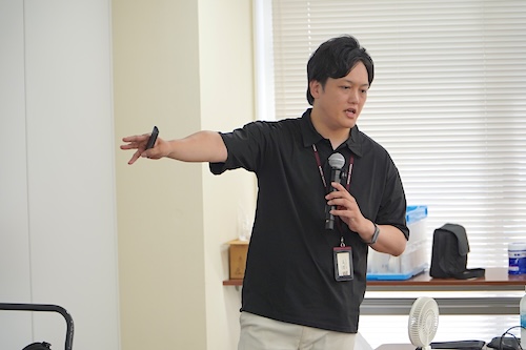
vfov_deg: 12.9
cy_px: 175
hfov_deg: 19.3
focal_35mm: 106
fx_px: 1548
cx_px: 263
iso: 640
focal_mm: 71
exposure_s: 1/160
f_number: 4
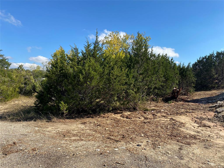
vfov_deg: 53.1
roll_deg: -0.8
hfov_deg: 67.3
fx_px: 168
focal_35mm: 26
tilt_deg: -1.6
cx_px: 112
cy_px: 84
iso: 32
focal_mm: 4.25
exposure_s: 1/2513
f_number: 1.8
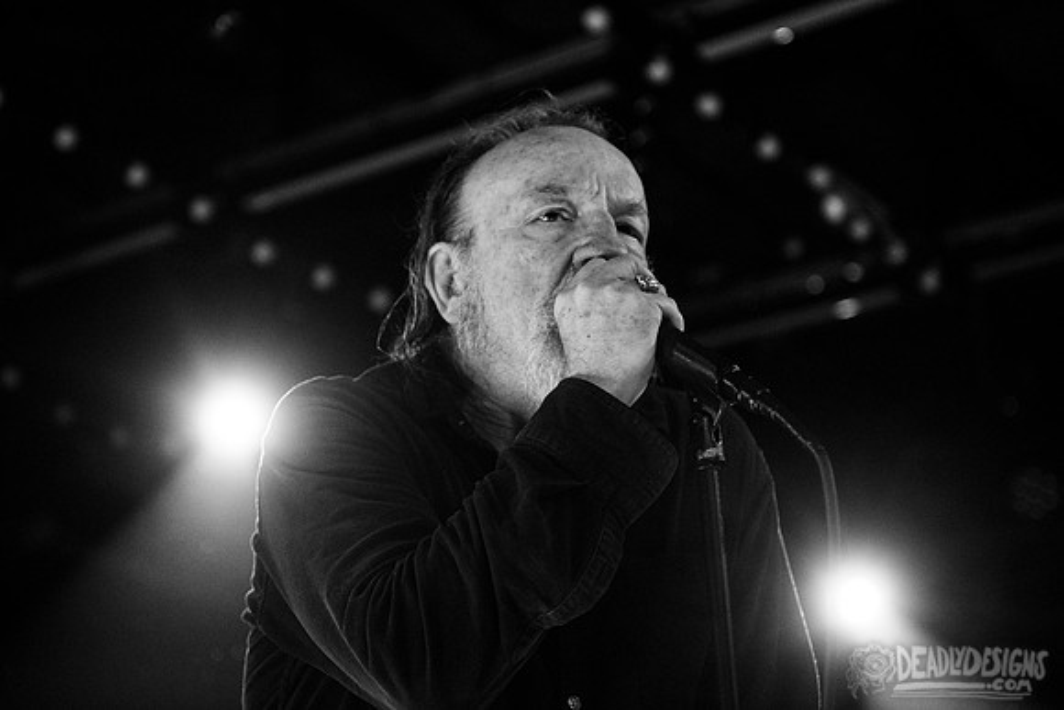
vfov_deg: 18.6
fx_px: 2162
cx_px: 532
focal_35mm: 73
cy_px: 317
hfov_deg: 27.6
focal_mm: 66
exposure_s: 1/160
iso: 2500
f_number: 3.2
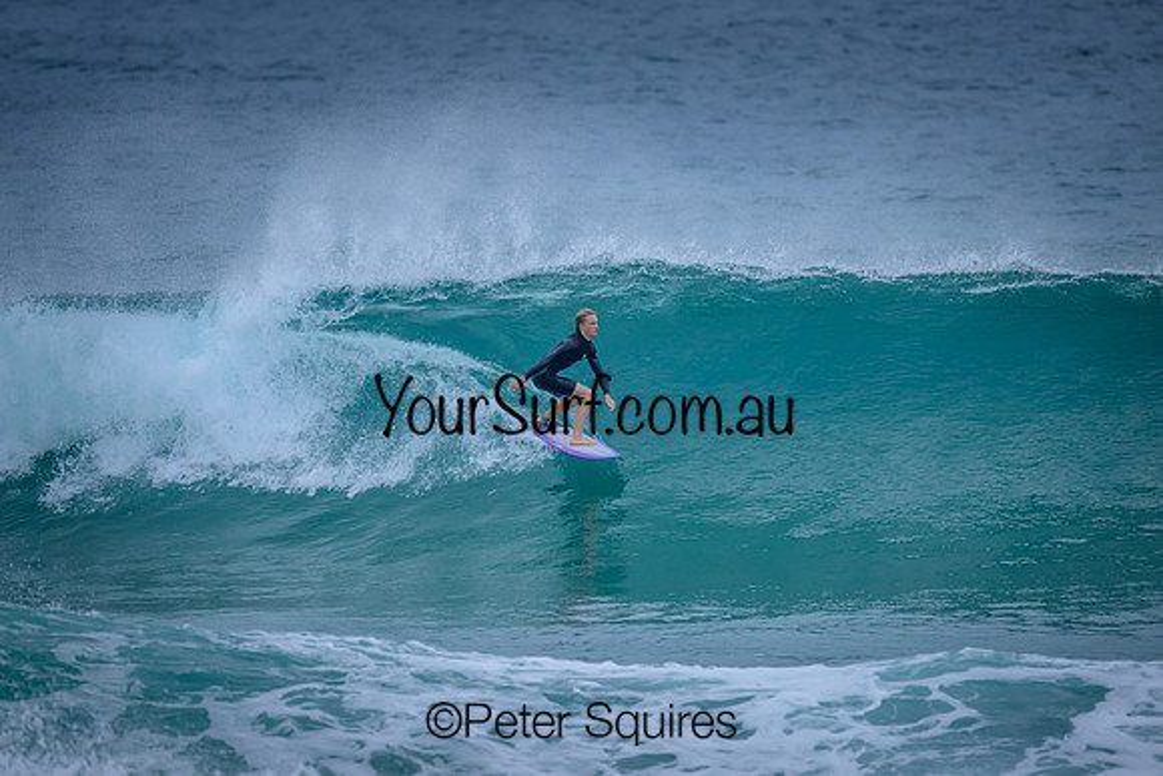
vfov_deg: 1.7
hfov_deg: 2.6
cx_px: 582
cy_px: 388
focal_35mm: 800
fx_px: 25849
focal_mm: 800
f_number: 6.3
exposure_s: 1/2000
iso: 1250
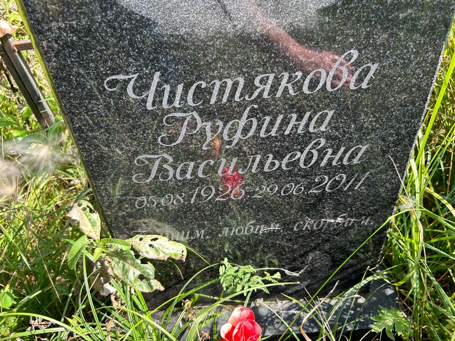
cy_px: 170
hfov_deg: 67.3
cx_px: 228
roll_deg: +10.0
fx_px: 342
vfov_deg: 53.1
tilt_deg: -37.5
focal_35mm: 26
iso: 50
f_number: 1.5
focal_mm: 5.7
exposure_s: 1/340
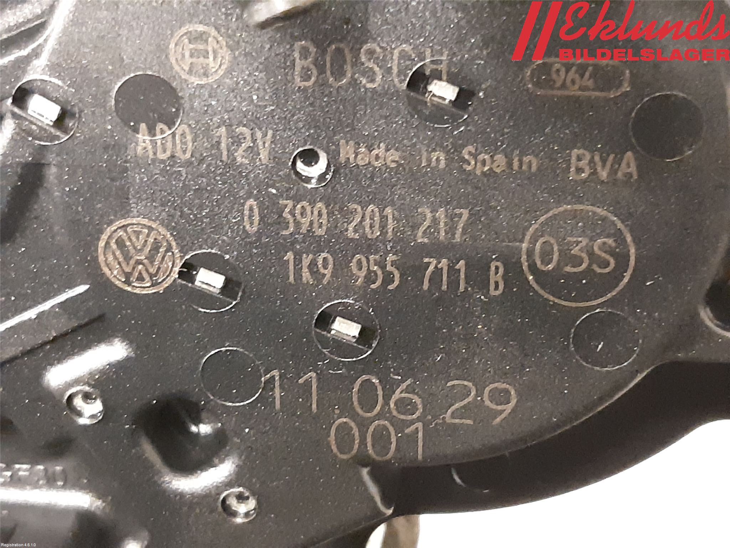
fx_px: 548
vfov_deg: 53.1
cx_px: 365
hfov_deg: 67.3
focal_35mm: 26
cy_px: 274
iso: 800
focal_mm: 3.93
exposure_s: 1/10
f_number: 1.7
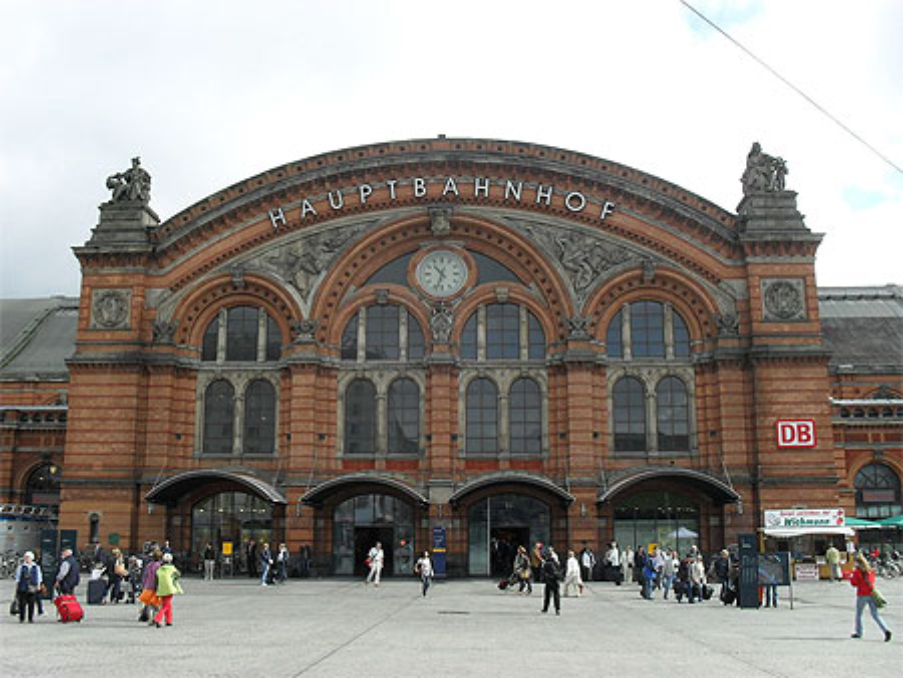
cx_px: 452
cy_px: 339
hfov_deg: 52.6
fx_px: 914
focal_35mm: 35
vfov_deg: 40.7
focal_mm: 6.3
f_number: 8.4
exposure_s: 1/90
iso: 100
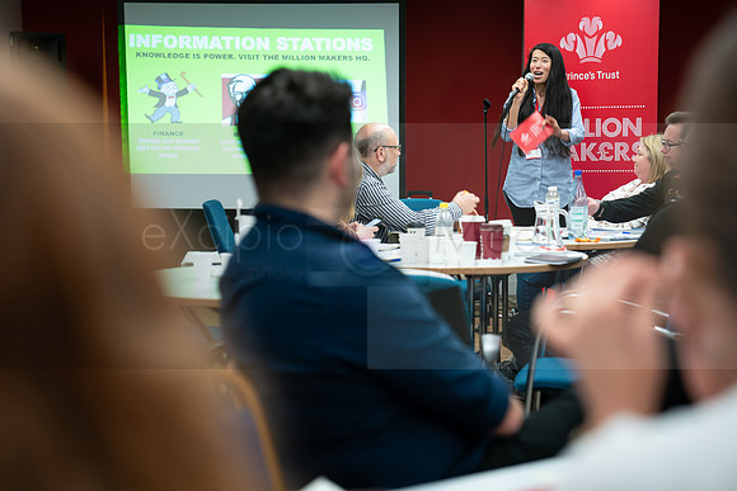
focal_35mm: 73
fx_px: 1500
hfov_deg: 27.6
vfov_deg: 18.6
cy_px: 236
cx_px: 367
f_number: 2.8
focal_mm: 70
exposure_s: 1/60
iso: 640
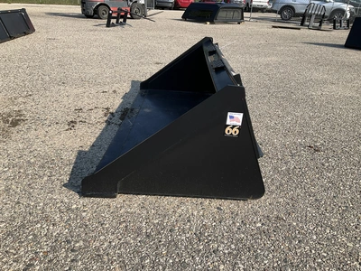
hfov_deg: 61.7
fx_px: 302
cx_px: 180
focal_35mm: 29
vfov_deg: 48.2
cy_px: 136
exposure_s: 1/1412
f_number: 1.8
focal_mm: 3
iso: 25
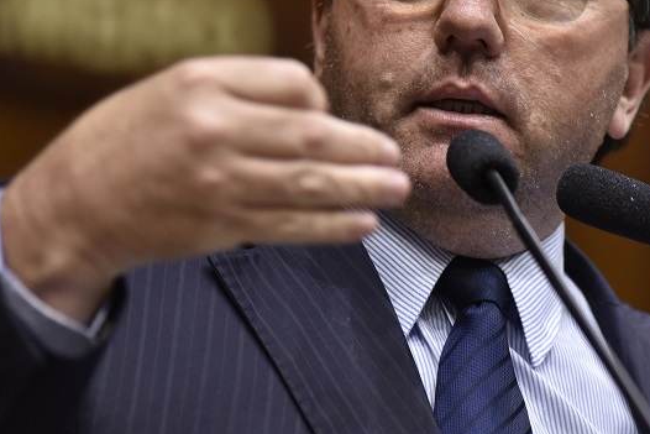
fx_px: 5833
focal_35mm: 323
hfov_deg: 6.4
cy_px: 126
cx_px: 456
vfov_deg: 4.3
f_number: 4
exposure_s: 1/160
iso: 1600
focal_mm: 170
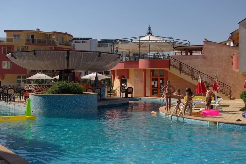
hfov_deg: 41.5
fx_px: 325
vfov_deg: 28.4
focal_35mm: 48
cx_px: 125
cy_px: 81
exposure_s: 1/500
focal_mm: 31
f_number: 6.3
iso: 100
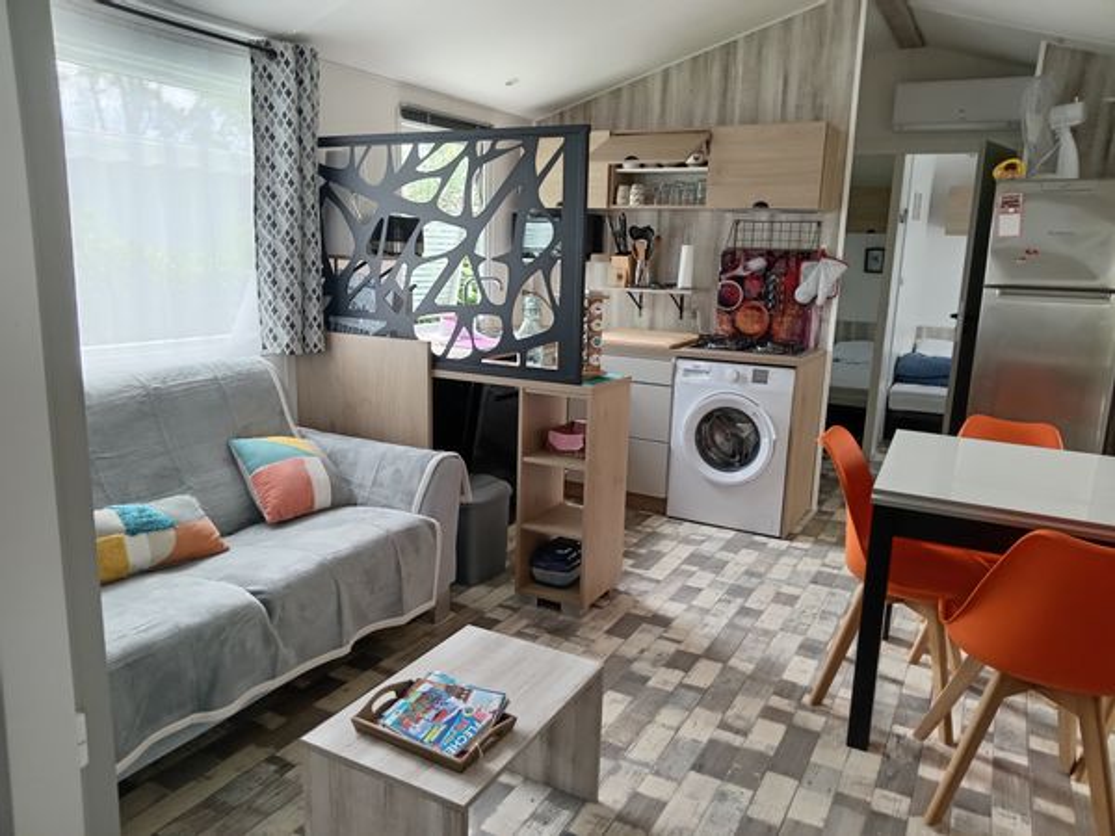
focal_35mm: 25
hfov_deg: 69.4
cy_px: 418
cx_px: 558
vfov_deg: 54.9
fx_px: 805
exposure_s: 1/33.3
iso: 276
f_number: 1.8
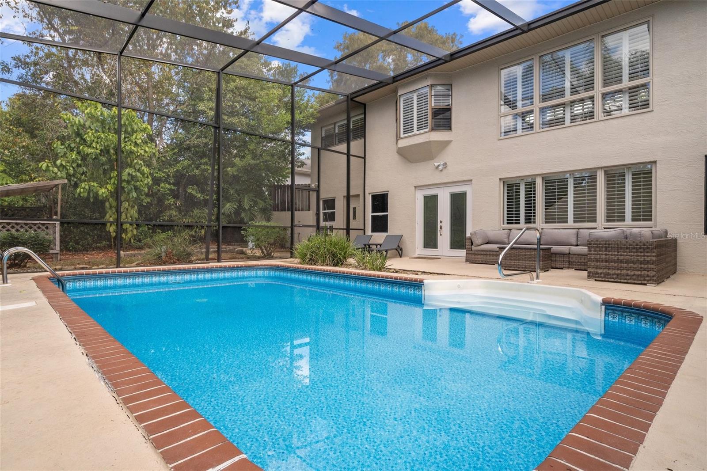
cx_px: 354
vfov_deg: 67.4
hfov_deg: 90.0
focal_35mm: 18
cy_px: 236
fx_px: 353
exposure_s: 1/200
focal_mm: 12
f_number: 8
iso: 320
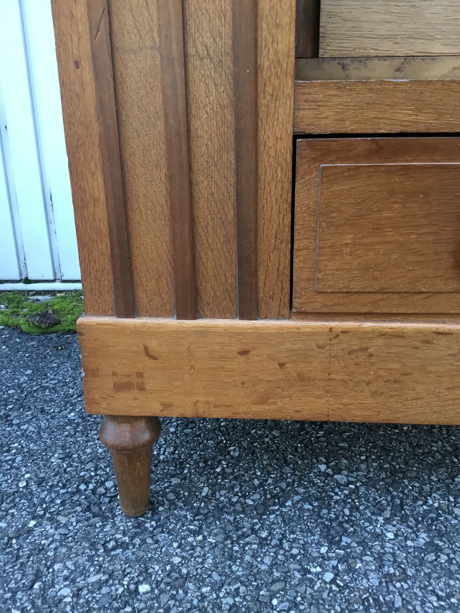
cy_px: 306
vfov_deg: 58.4
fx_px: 549
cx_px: 230
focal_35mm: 31
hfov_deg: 45.4
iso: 100
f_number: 2.4
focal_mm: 3.3
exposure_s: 1/33
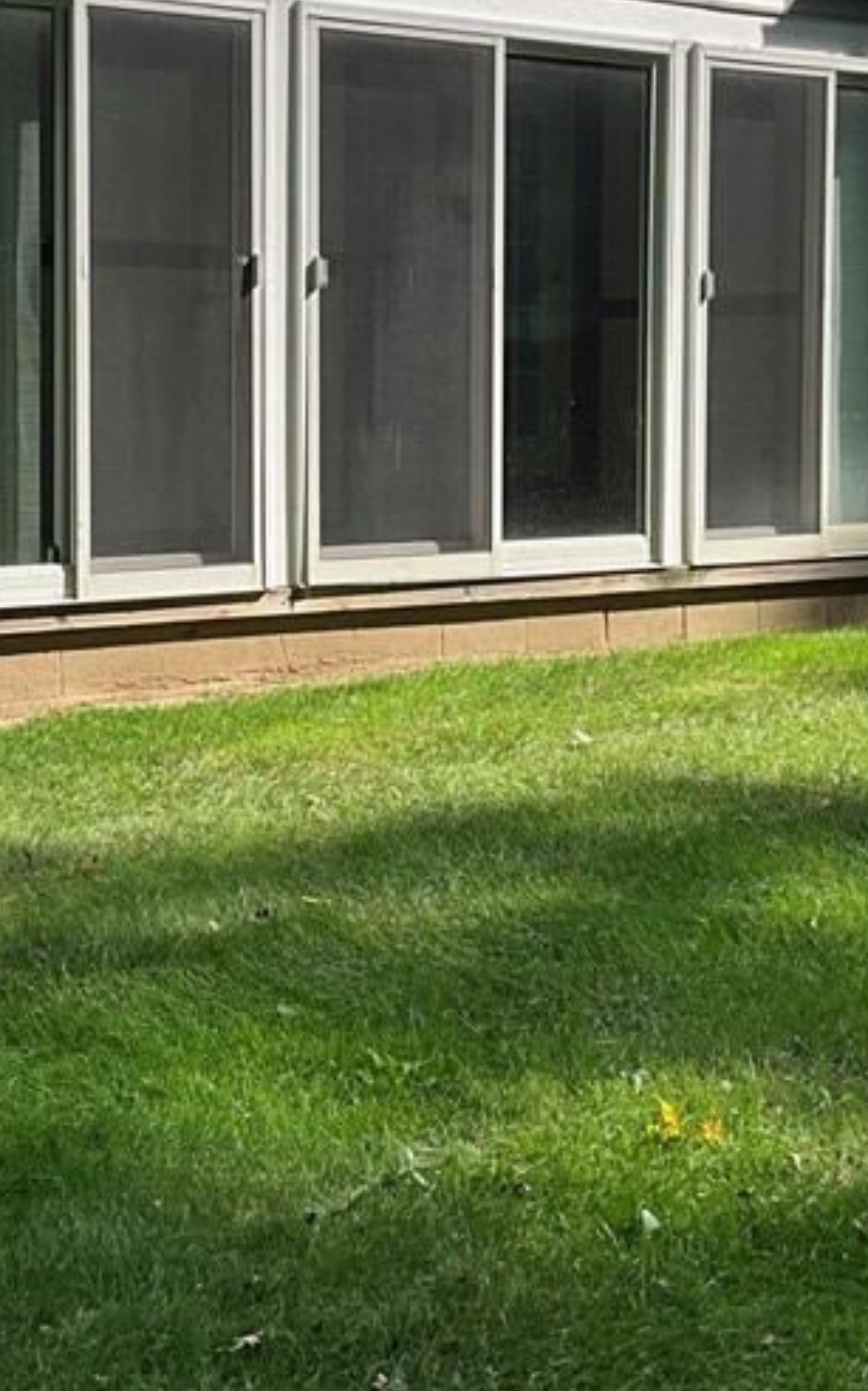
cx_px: 187
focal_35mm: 64
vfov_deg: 31.8
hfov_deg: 20.1
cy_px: 469
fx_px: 2425
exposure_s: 1/1035
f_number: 1.8
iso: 25
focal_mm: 3
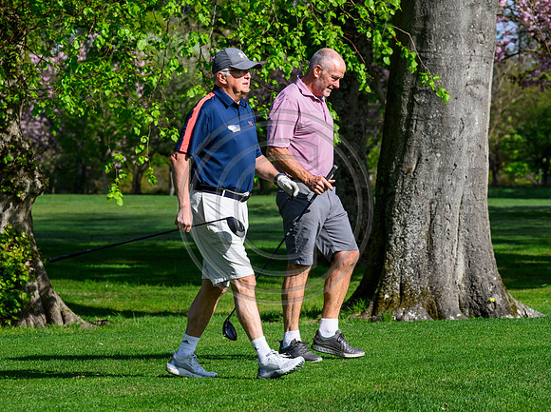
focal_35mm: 183
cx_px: 326
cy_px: 218
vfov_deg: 8.1
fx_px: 2901
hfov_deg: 10.8
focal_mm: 160
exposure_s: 1/1250
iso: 500
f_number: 8
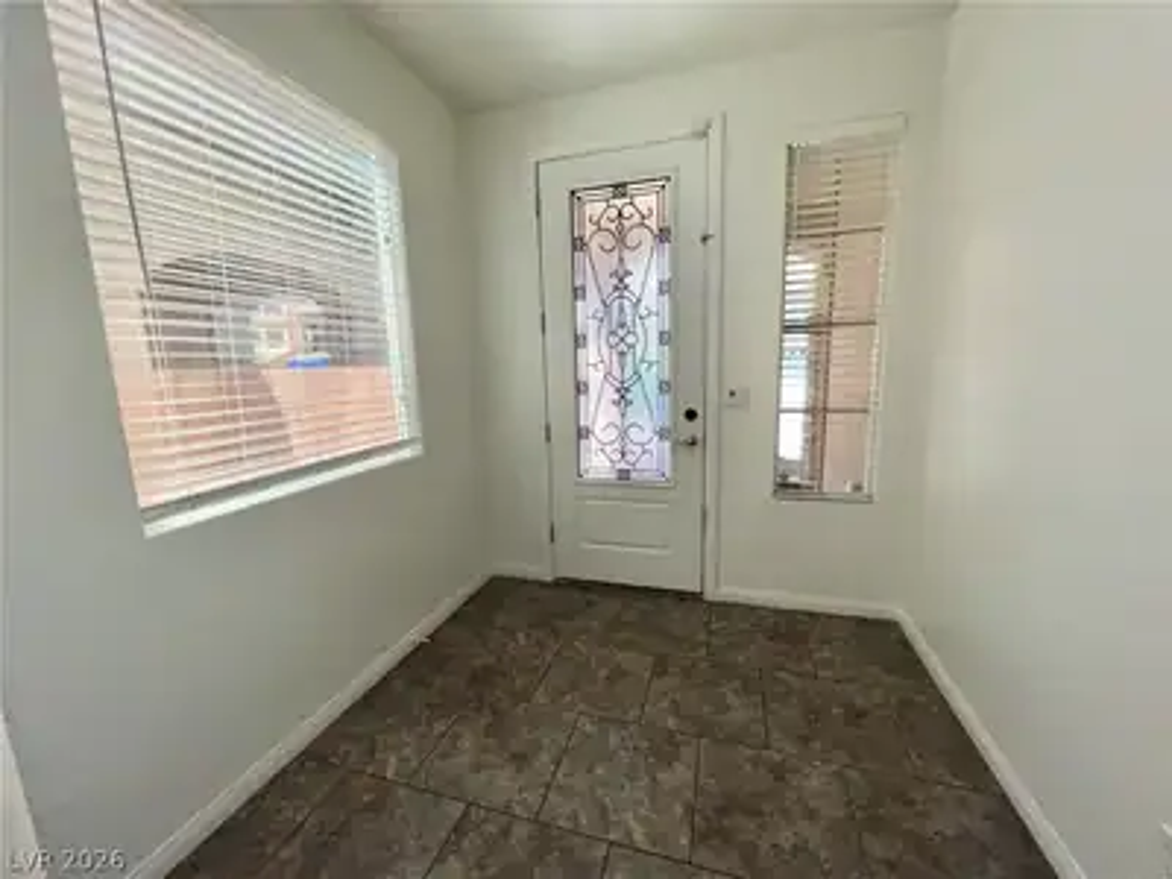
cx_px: 586
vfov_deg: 89.9
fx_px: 440
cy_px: 440
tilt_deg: -9.3
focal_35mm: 13
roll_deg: +1.3
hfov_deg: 106.2
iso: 25
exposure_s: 1/368
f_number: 1.8
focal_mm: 1.57
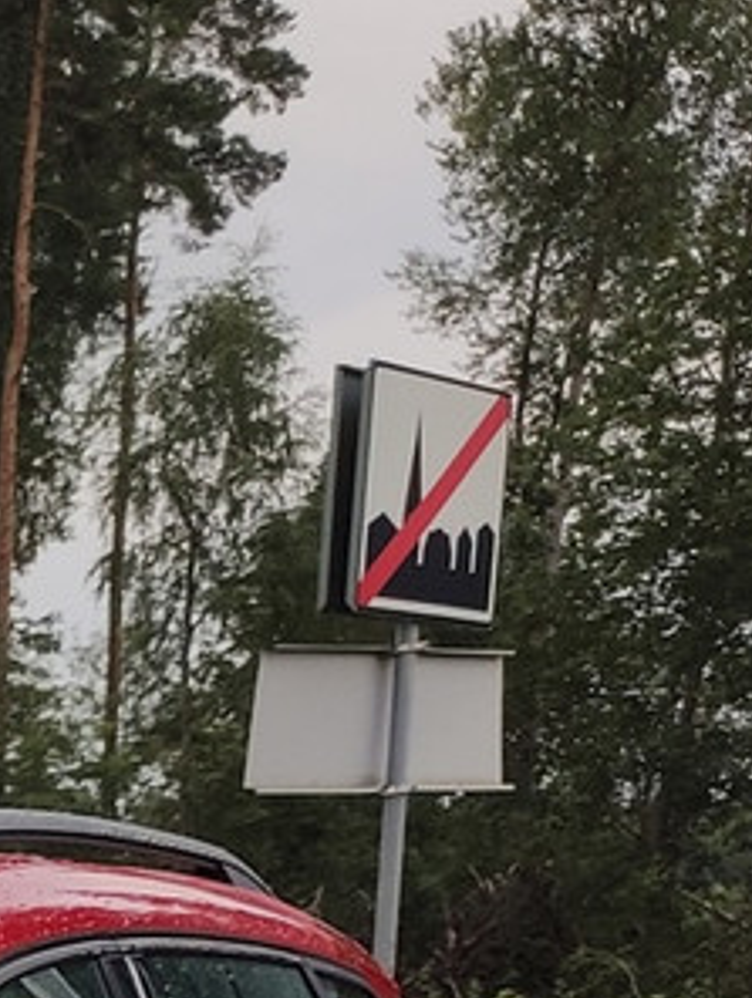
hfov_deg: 9.4
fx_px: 3899
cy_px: 1885
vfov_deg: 13.0
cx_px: -1271
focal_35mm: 135
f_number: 1.89
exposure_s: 1/294
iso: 100
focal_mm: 5.43
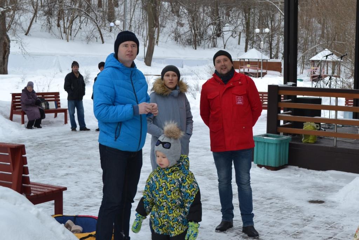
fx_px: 434
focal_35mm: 44
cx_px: 180
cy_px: 120
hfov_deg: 45.0
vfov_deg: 30.9
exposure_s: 1/160
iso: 100
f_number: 6.3
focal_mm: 29
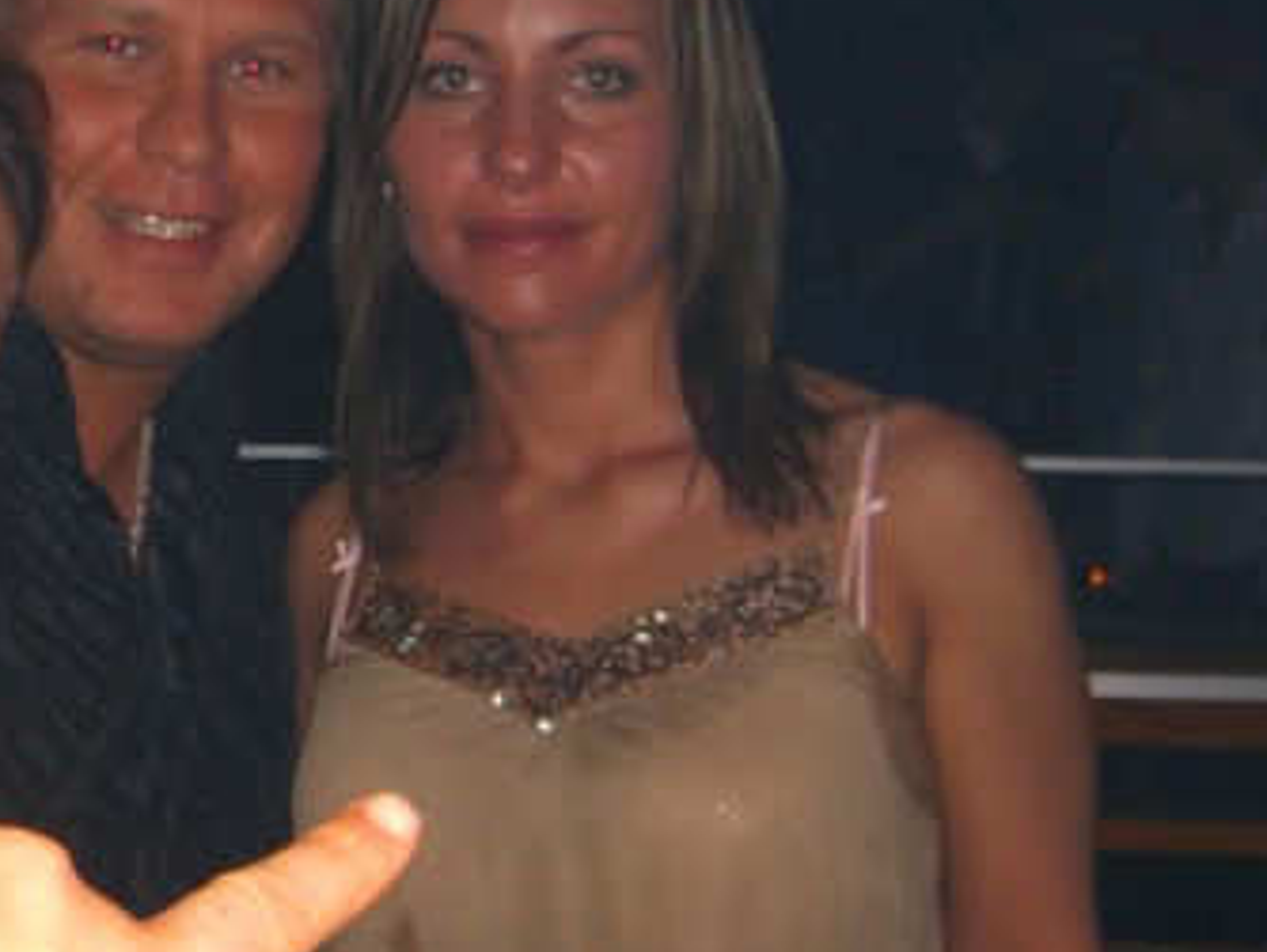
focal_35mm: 91
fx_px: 3333
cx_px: 76
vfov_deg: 16.3
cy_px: 531
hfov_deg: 21.0
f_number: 2.8
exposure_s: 1/60
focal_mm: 7.9
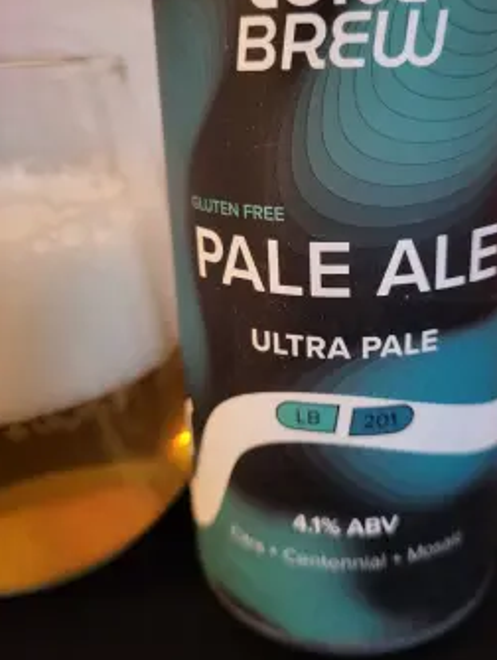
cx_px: 290
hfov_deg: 45.4
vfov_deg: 58.1
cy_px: 282
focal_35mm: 31
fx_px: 592
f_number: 1.8
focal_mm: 5.4
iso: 800
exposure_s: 1/25
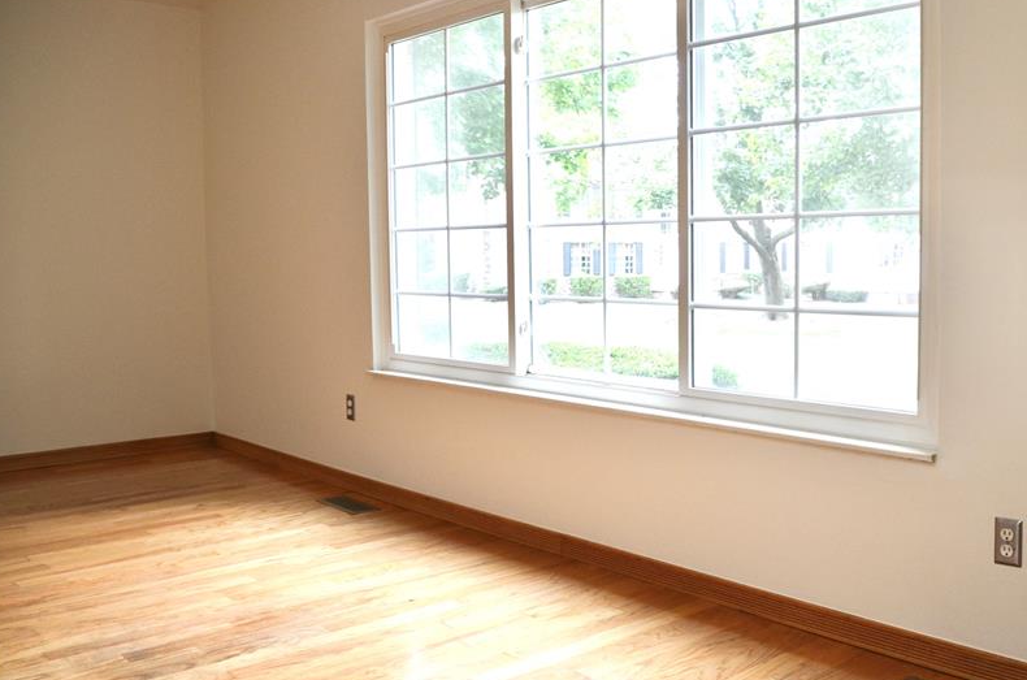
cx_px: 654
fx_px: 996
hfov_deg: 53.8
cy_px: 339
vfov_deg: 37.7
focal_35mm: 35
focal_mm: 18
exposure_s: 1/60
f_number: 4
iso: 400
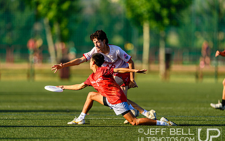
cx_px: 112
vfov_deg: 3.2
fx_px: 2515
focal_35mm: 410
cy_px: 72
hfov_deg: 5.1
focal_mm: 400
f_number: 3.2
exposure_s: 1/1600
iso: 100
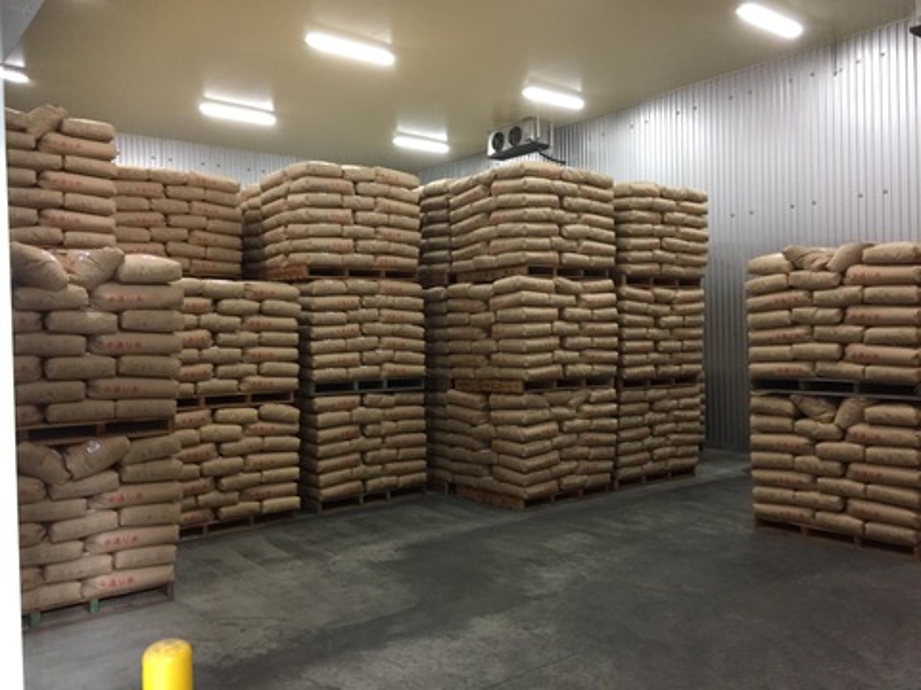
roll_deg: +0.5
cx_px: 460
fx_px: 772
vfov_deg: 48.2
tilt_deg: -0.7
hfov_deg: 61.7
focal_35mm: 29
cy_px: 345
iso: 250
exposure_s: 1/20
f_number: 2.2
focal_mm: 4.15
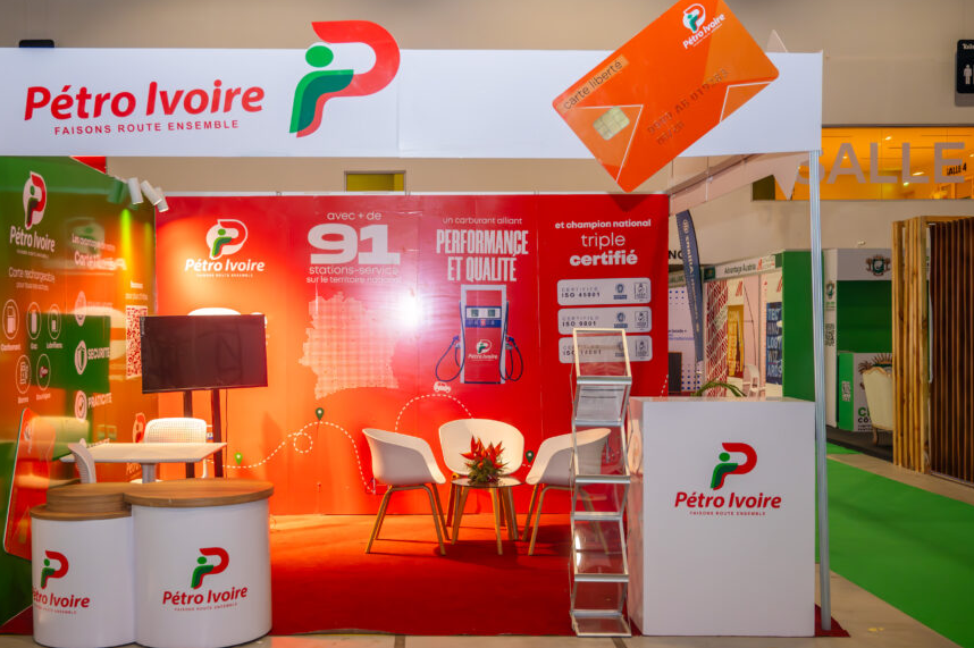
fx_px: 1000
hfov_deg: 51.7
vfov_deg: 35.9
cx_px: 413
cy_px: 334
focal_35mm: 37
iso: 1000
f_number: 4
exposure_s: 1/160
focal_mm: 31
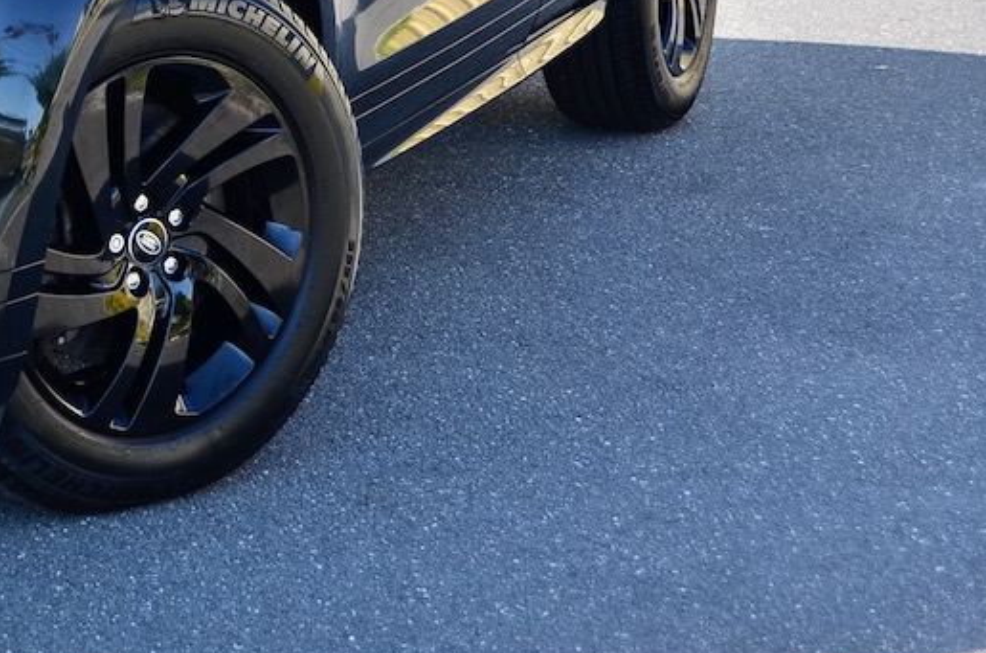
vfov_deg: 13.7
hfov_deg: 19.8
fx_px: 2651
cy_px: -73
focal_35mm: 97
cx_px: -191
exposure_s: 1/400
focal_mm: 26
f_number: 3.8
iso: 200
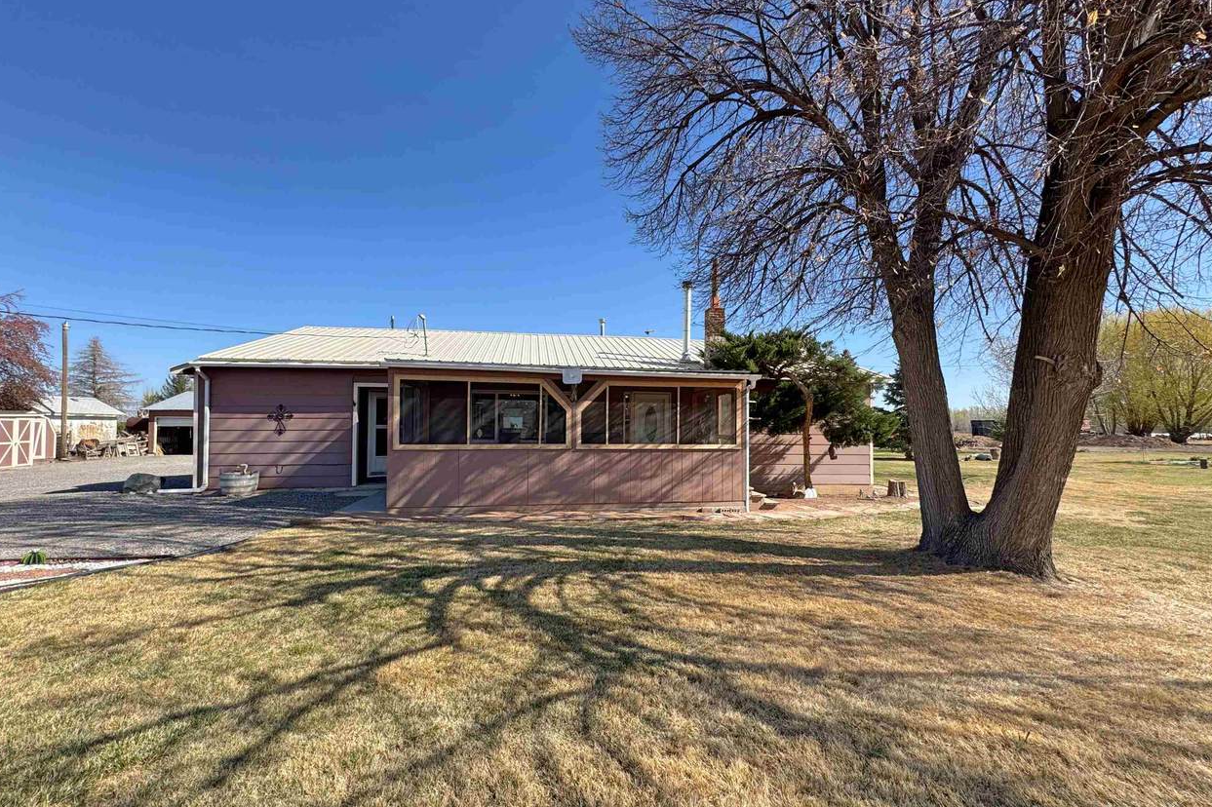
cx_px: 610
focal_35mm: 15
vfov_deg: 77.3
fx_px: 505
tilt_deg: +0.8
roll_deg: -0.7
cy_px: 417
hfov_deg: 100.4
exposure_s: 1/1346
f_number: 2.2
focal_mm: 2.22
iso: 50
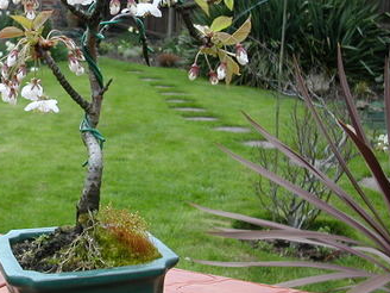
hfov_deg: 30.9
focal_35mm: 61
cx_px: 77
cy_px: 146
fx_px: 687
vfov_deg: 24.0
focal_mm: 5.6
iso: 100
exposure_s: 1/165
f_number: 2.7
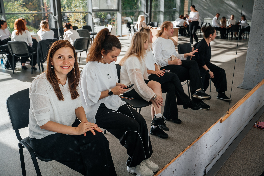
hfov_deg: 61.4
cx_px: 138
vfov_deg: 43.1
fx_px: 222
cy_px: 88
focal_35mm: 30
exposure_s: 1/250
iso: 280
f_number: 4
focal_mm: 28
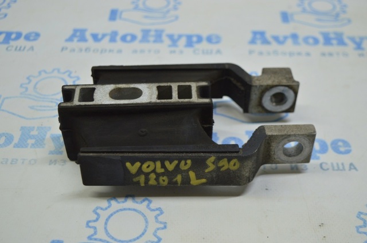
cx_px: 184
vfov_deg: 25.7
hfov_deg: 37.9
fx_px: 535
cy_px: 122
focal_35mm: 52
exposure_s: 1/50
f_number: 4.5
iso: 400
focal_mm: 35
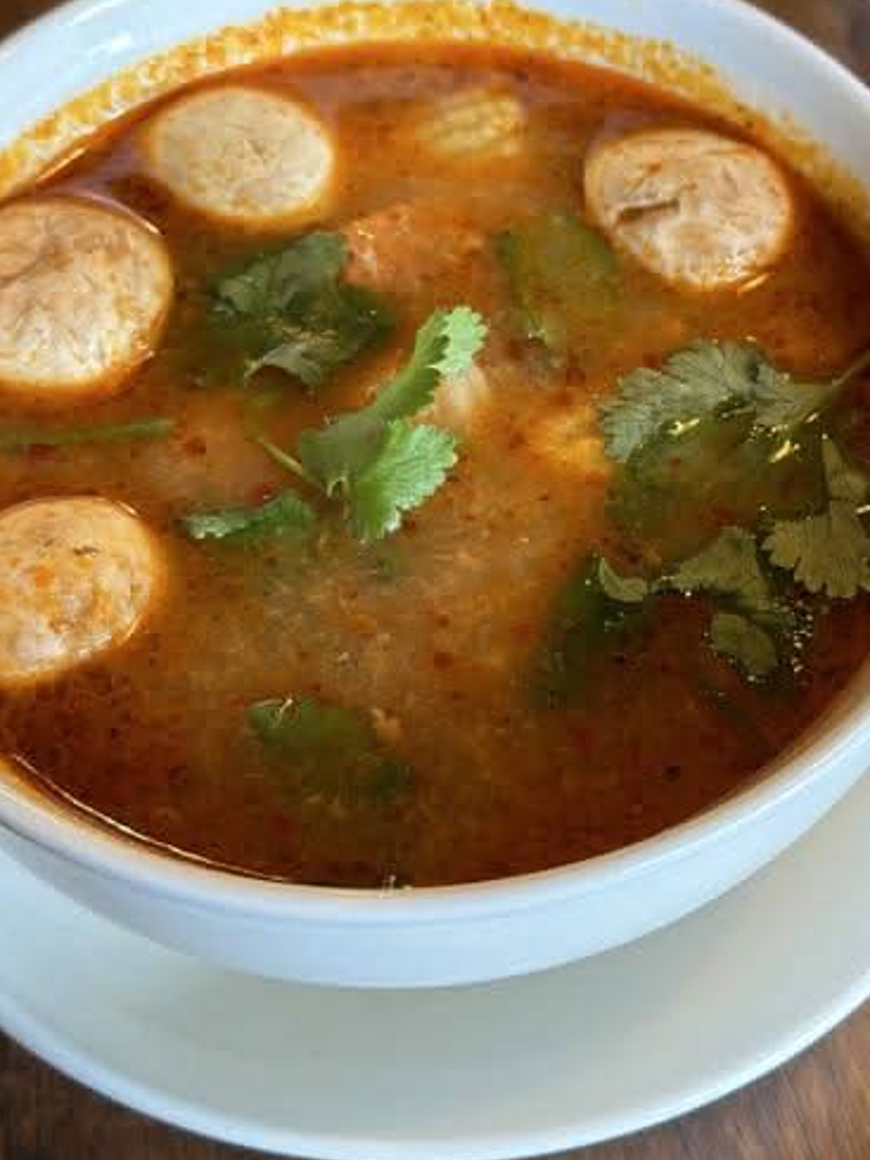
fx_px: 2412
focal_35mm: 72
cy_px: 402
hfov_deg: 20.4
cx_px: 574
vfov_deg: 26.9
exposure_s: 1/33
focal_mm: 6.86
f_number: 1.78
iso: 250
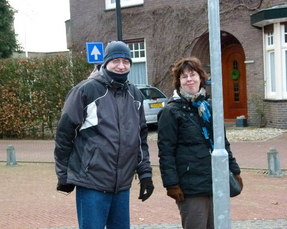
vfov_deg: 22.8
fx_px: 569
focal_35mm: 67
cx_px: 144
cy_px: 114
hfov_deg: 28.3
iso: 640
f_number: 3.3
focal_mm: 11.6
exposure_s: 1/250
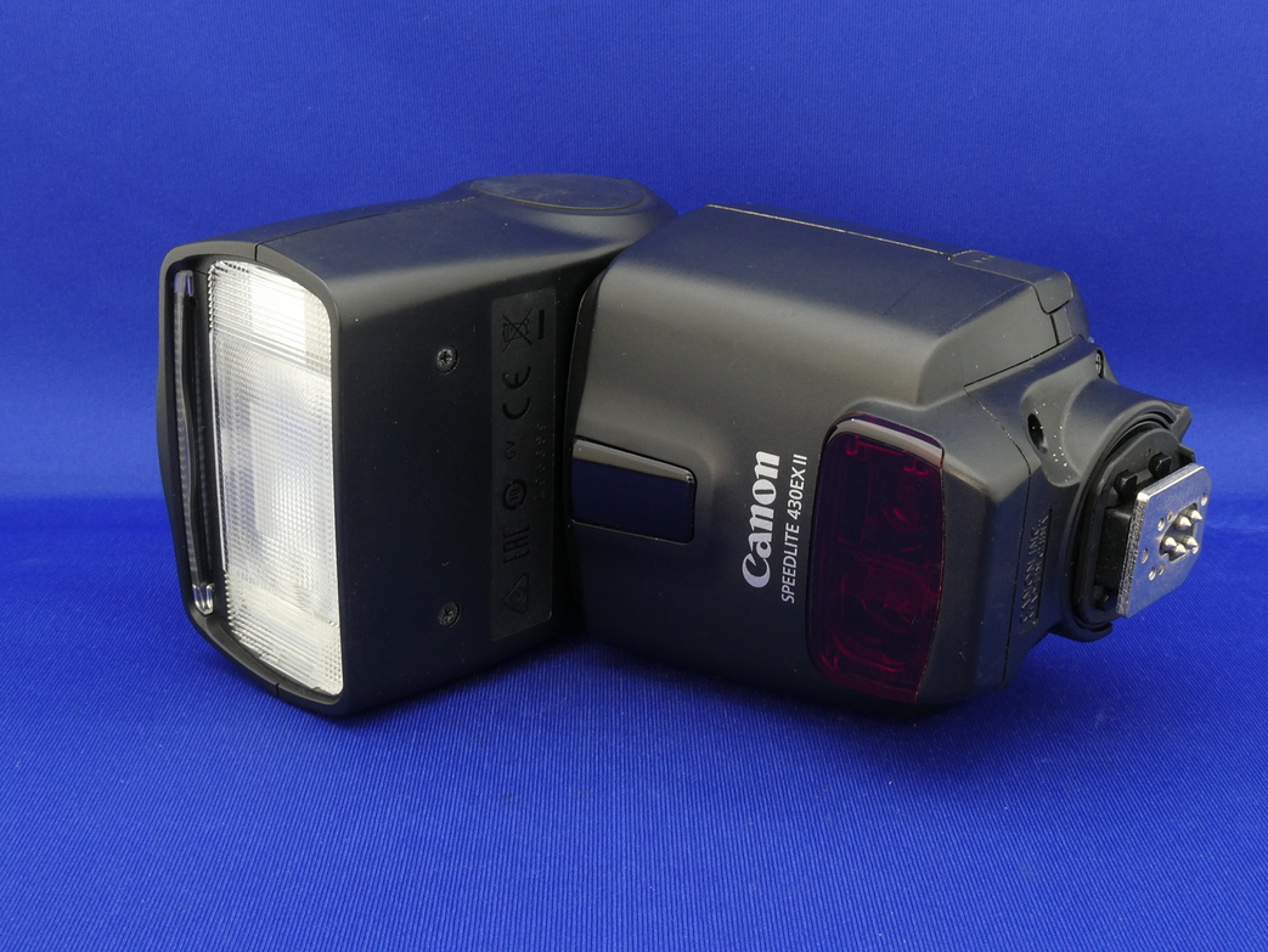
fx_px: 1686
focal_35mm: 46
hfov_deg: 41.2
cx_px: 654
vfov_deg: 31.5
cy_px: 488
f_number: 7.1
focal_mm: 7.2
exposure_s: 1
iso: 100
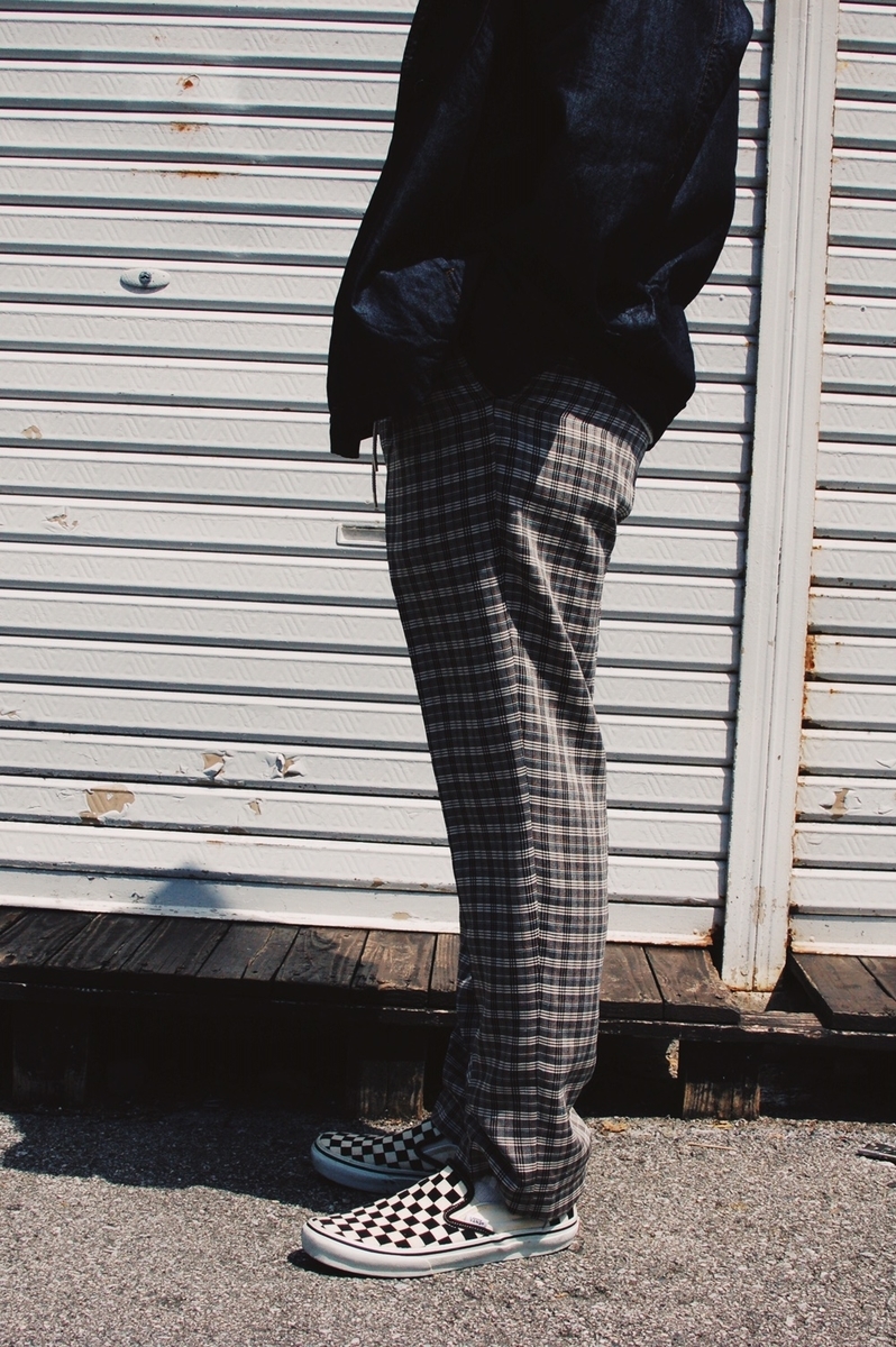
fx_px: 1963
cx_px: 448
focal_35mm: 52
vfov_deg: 37.9
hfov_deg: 25.7
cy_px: 674
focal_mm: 35
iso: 800
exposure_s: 1/800
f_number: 14
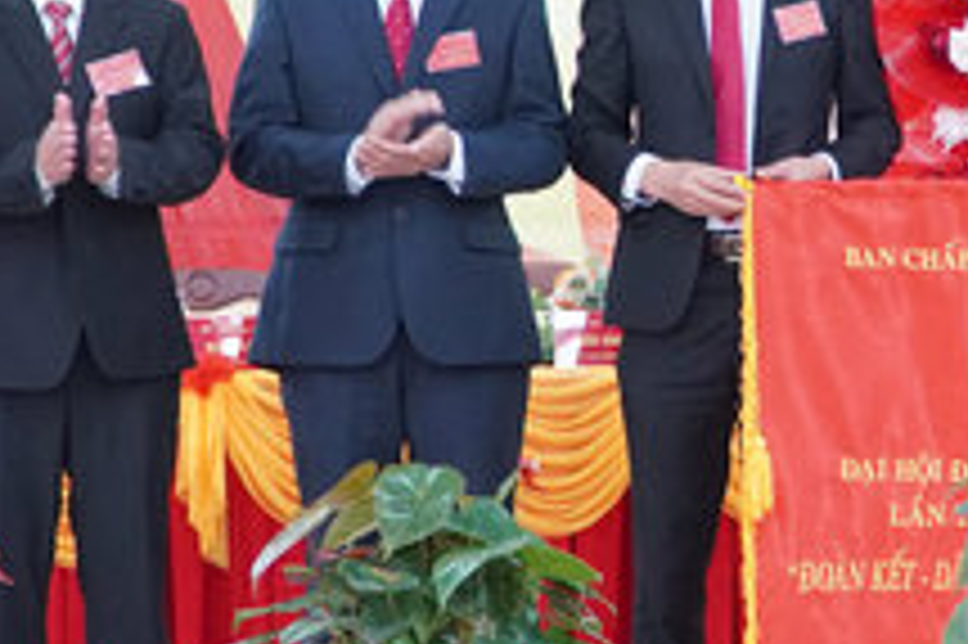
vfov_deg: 14.5
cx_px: 545
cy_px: 189
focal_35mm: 94
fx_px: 2532
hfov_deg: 21.6
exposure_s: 1/40
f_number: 4
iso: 1600
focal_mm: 25
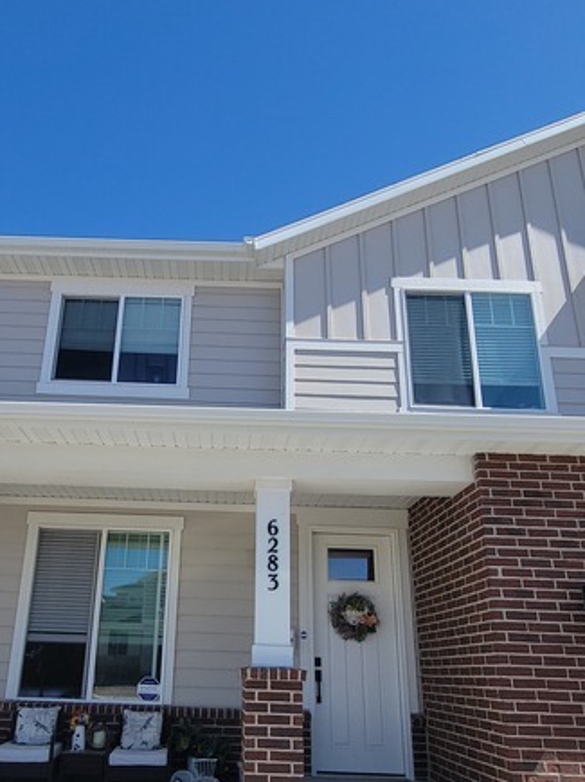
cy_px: 444
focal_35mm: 20
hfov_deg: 65.2
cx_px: 230
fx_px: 451
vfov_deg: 81.3
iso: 50
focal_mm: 2.2
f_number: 2.2
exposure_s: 1/1437
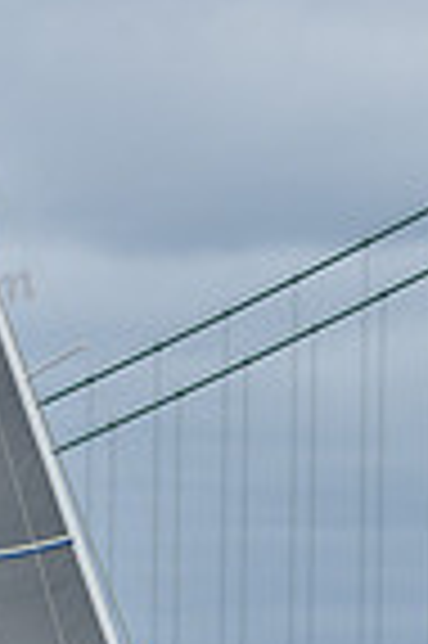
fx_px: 7972
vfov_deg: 4.6
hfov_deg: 3.1
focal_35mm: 446
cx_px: 268
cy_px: 937
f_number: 10
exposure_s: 1/800
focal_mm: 110
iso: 250
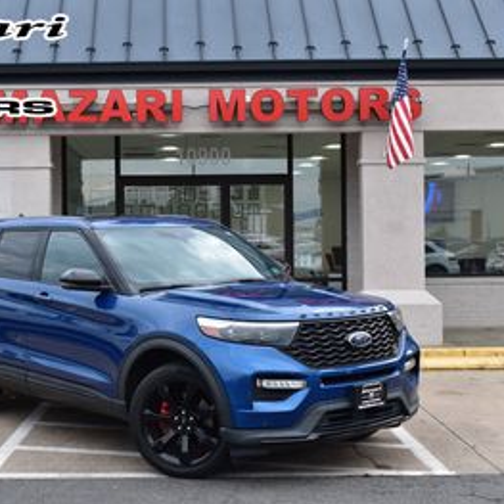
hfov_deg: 27.6
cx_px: 184
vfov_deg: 27.7
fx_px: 1021
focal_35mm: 62
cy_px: 253
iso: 400
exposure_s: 1/100
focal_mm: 32
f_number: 9
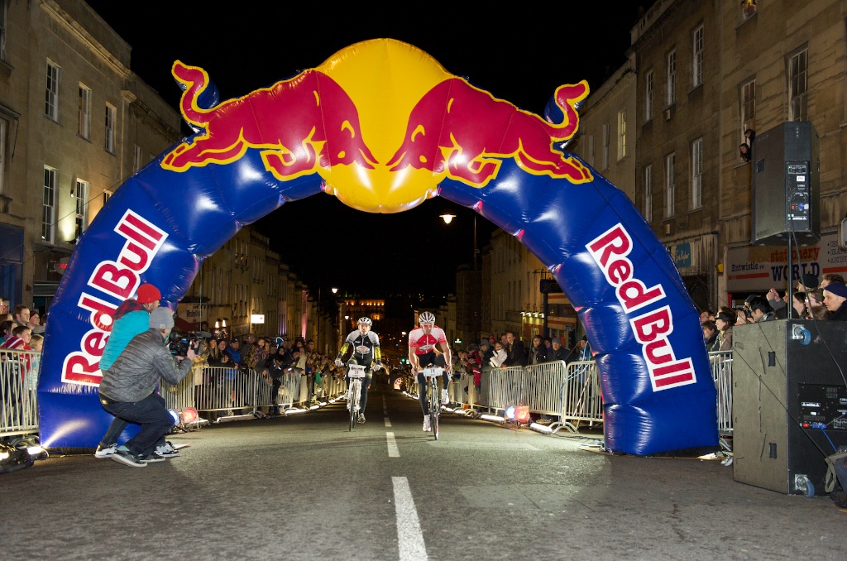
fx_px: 822
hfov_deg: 54.5
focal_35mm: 35
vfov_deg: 37.7
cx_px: 424
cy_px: 280
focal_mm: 35
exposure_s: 1/160
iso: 5000
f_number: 5
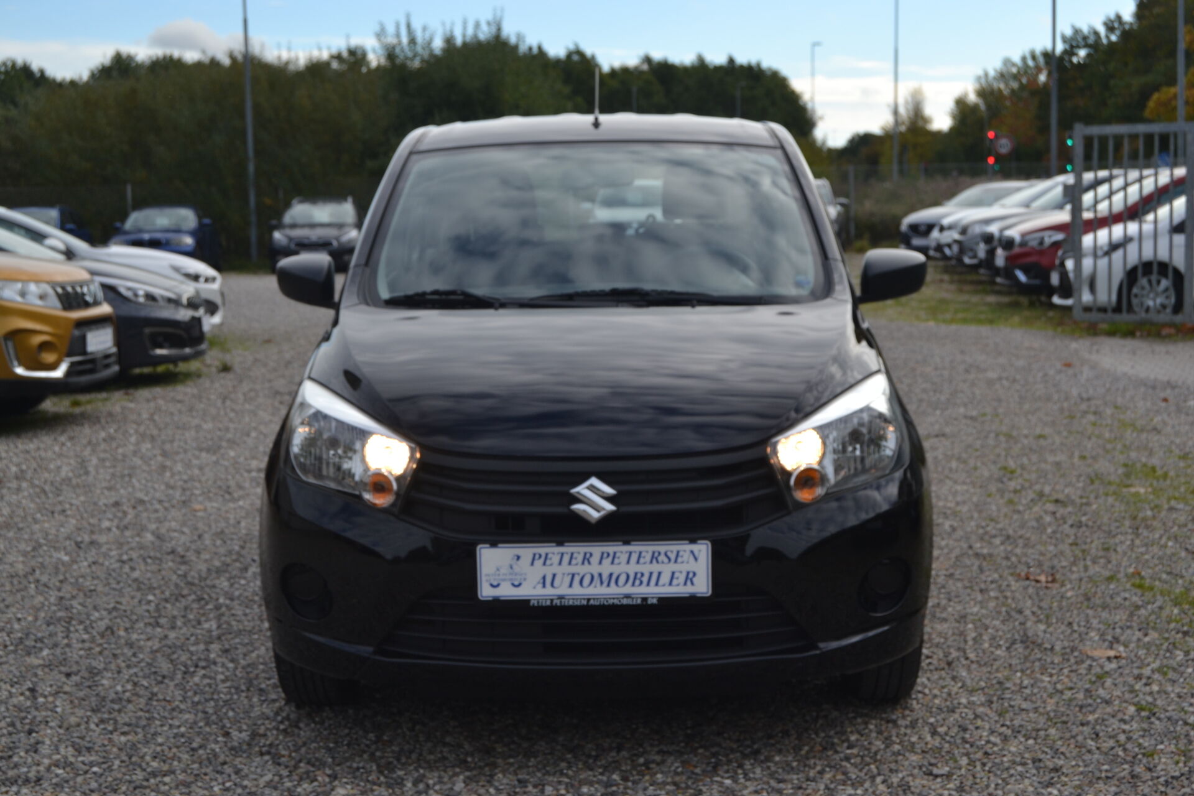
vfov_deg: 26.5
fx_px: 1691
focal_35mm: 51
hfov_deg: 38.9
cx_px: 597
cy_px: 398
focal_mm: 34
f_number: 7.1
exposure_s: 1/250
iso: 100
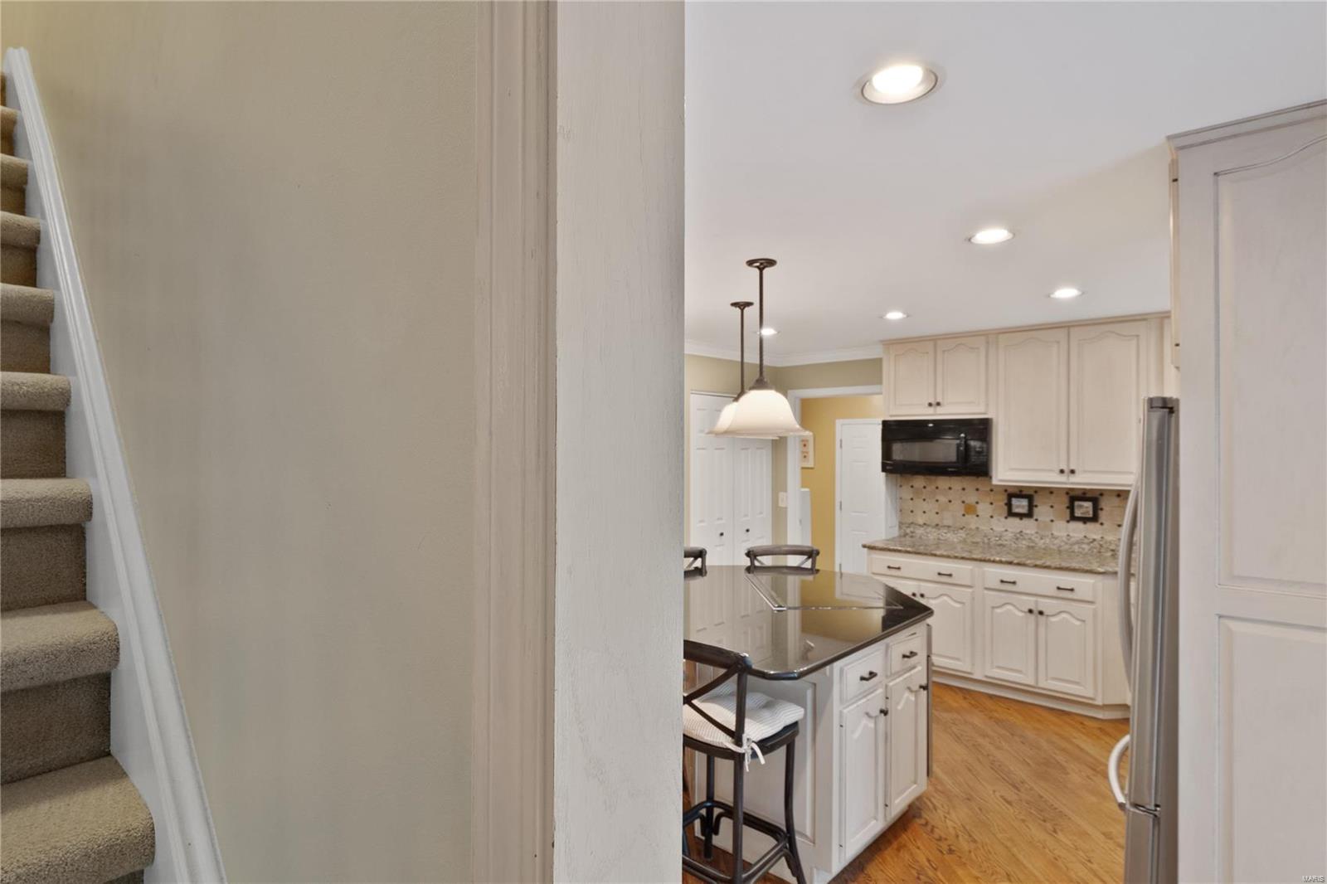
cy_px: 442
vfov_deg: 67.4
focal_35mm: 18
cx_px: 664
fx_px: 663
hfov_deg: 90.0
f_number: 7.1
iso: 400
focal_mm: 9
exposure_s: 1/1.67
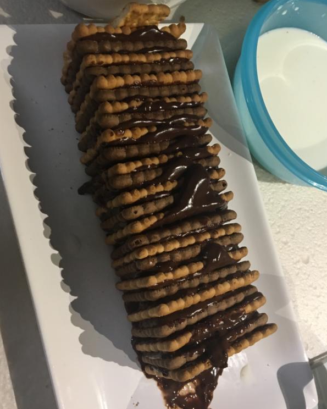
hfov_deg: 42.2
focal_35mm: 35
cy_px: 217
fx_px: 423
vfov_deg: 51.5
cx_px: 180
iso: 200
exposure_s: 1/33
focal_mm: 4.15
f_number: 2.2
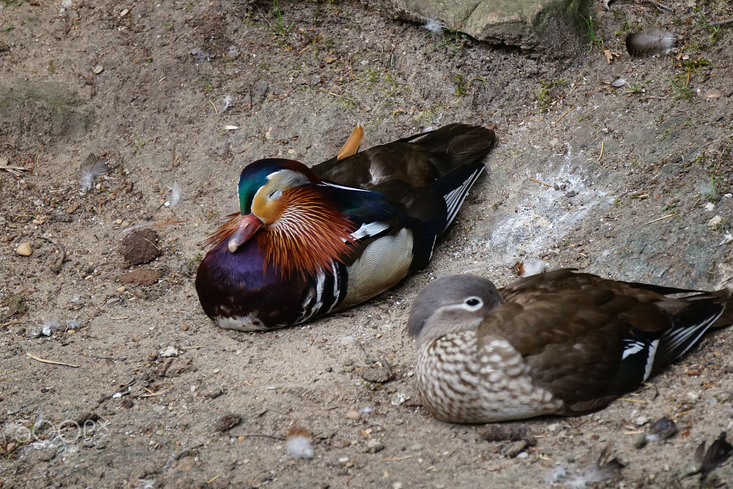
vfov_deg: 4.0
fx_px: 7065
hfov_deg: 5.9
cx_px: 387
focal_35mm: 347
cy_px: 229
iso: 1250
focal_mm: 210
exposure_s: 1/400
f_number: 6.3
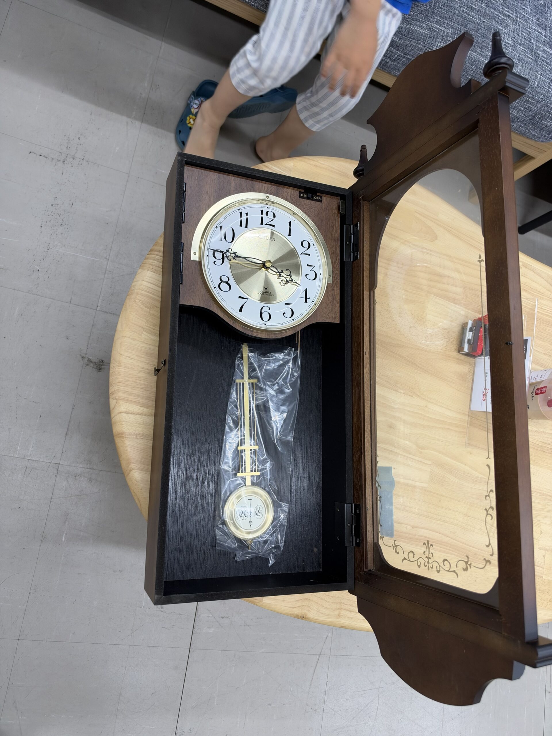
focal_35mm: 24
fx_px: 510
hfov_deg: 56.8
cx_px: 276
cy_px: 368
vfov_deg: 71.6
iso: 250
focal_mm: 6.93
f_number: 1.8
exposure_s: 1/120
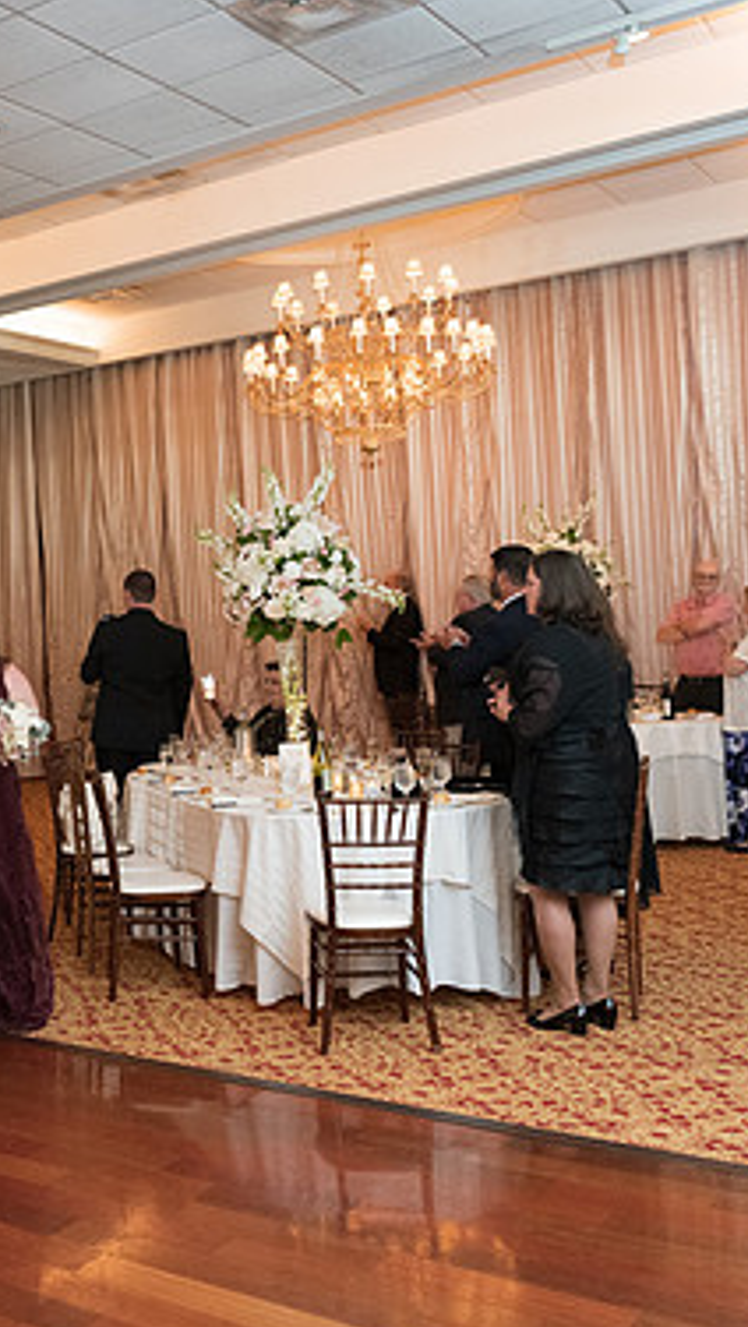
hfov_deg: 26.0
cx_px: -95
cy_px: 676
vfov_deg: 48.3
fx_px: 1478
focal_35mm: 42
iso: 2800
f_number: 2.8
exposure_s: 1/125
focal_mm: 26
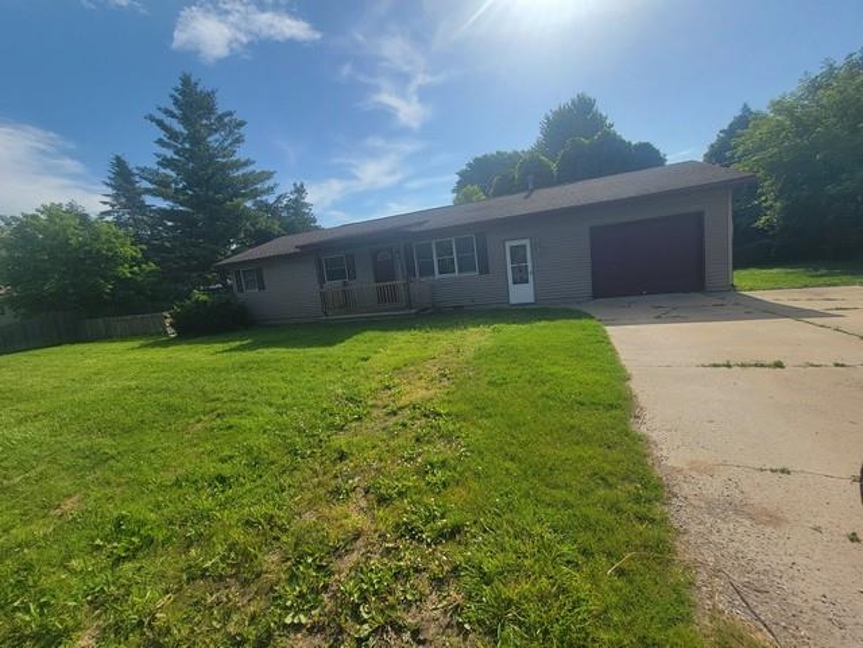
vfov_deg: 89.9
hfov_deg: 106.2
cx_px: 432
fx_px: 324
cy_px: 324
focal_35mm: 13
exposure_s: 1/2586
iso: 50
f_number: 2.2
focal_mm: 2.2
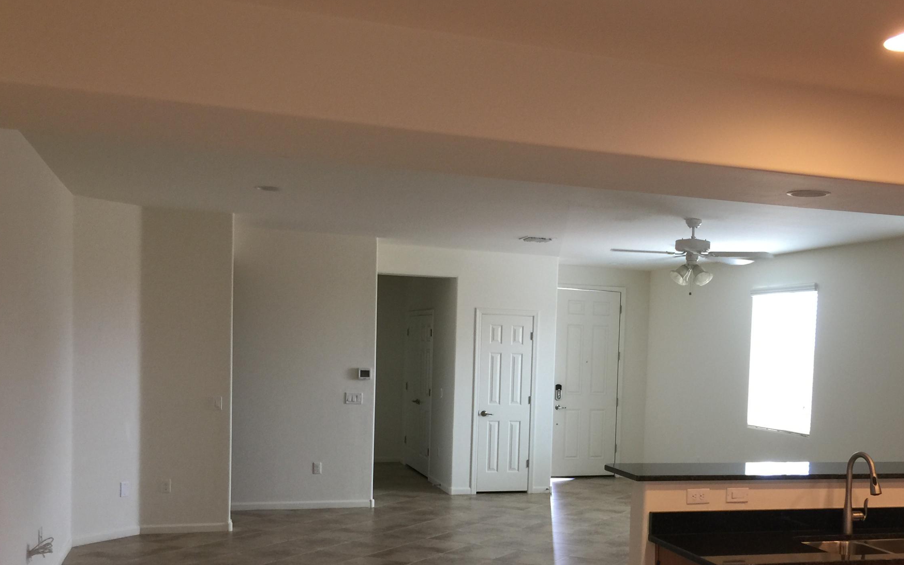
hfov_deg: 47.5
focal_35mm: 41
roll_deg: -1.8
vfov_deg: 30.9
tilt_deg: -4.7
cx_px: 592
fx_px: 1010
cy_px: 401
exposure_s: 1/15
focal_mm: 4.15
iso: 50
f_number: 2.2
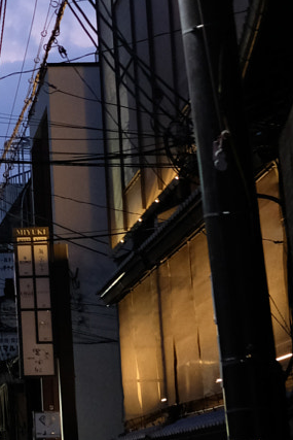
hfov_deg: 10.0
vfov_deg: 15.4
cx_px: -202
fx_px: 1598
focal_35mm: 131
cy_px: 13
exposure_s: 1/60
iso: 2000
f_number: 2.8
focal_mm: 23
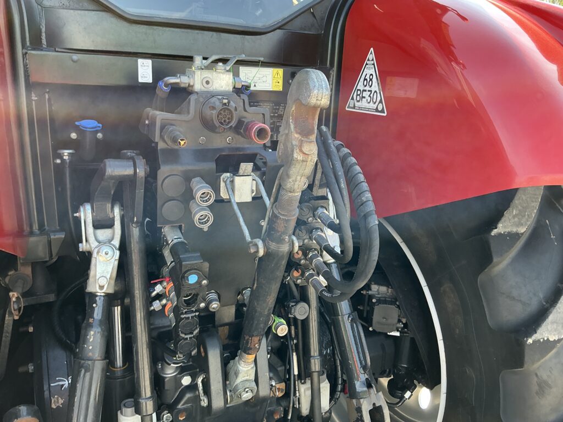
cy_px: 211
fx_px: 455
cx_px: 282
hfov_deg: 63.4
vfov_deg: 49.7
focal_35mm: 28
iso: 25
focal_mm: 3
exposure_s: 1/122
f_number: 1.8
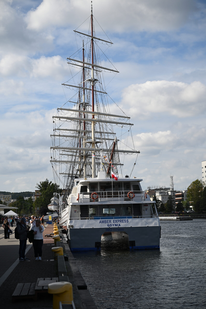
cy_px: 154
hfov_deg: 21.2
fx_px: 549
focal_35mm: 64
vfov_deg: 31.4
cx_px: 103
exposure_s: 1/1600
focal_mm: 64
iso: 100
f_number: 4
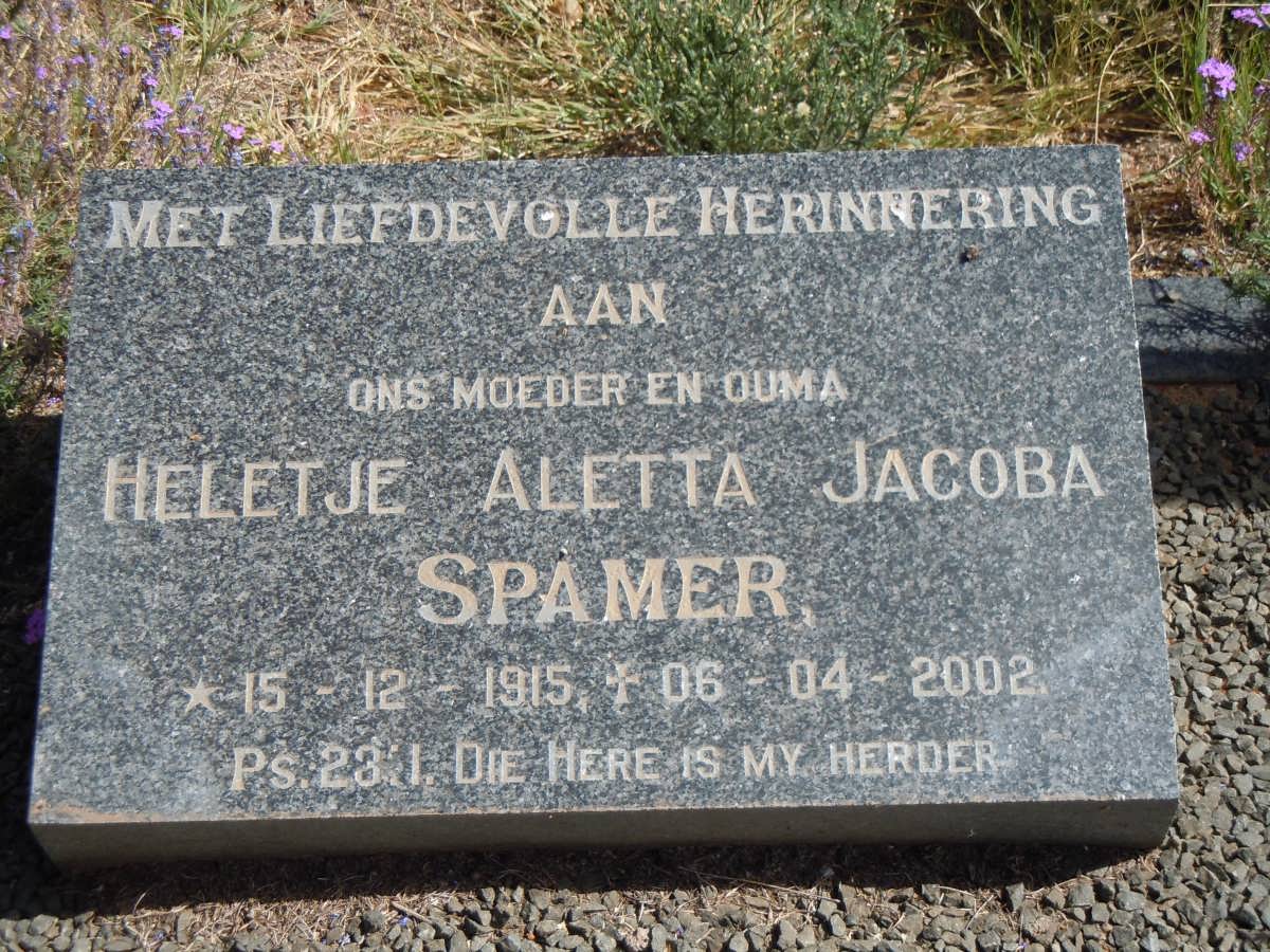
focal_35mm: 77
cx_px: 635
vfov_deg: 19.1
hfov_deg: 25.3
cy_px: 476
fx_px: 2825
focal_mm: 13.9
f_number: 8.6
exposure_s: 1/320
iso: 200
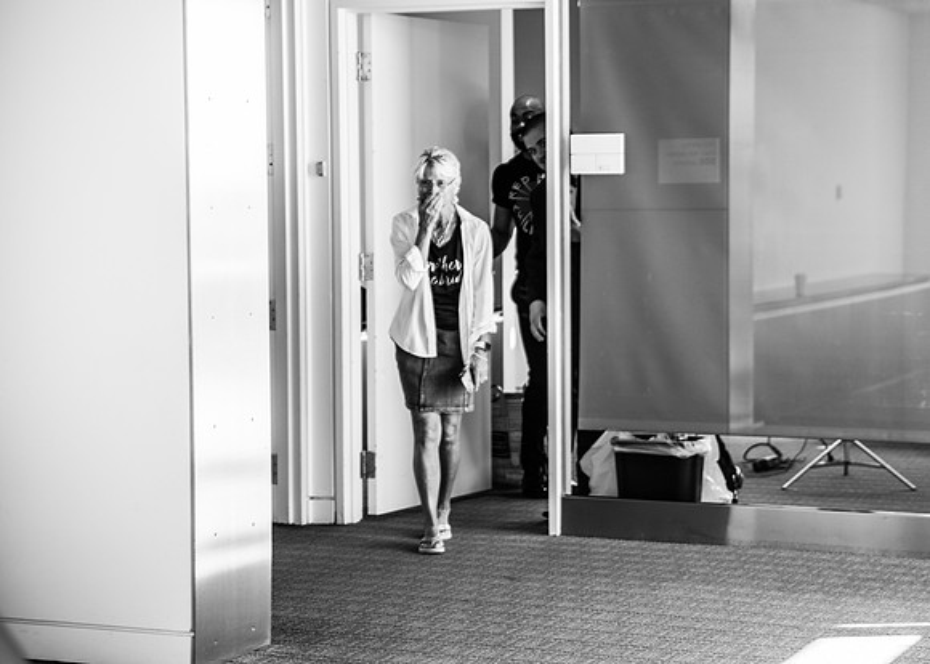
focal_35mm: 86
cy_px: 289
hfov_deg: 23.1
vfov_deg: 16.6
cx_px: 569
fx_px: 2270
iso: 200
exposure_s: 1/200
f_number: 2.8
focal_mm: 70
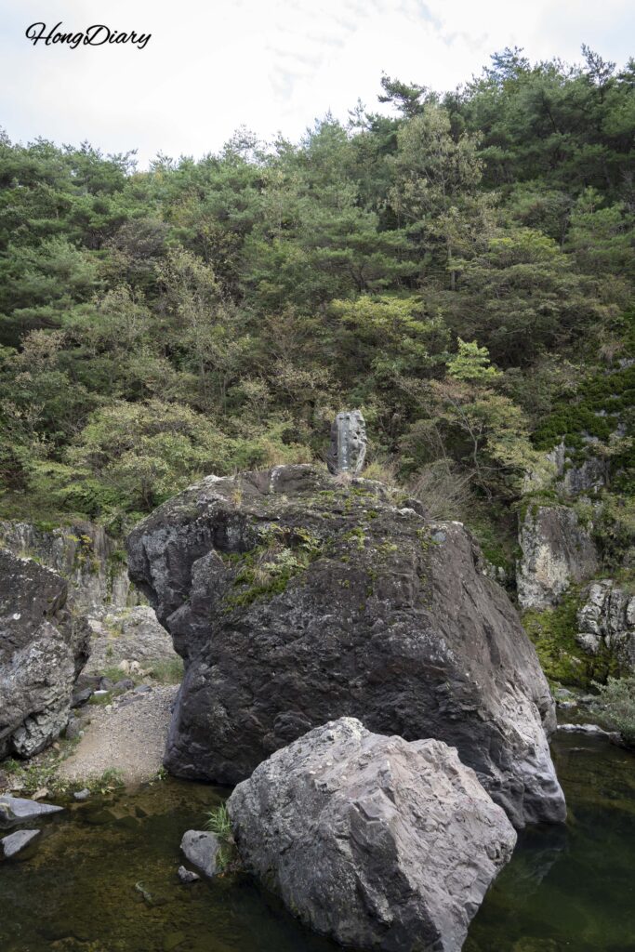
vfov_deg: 60.3
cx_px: 318
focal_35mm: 31
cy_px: 476
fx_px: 820
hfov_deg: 42.3
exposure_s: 1/160
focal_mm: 31
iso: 200
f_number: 4.5
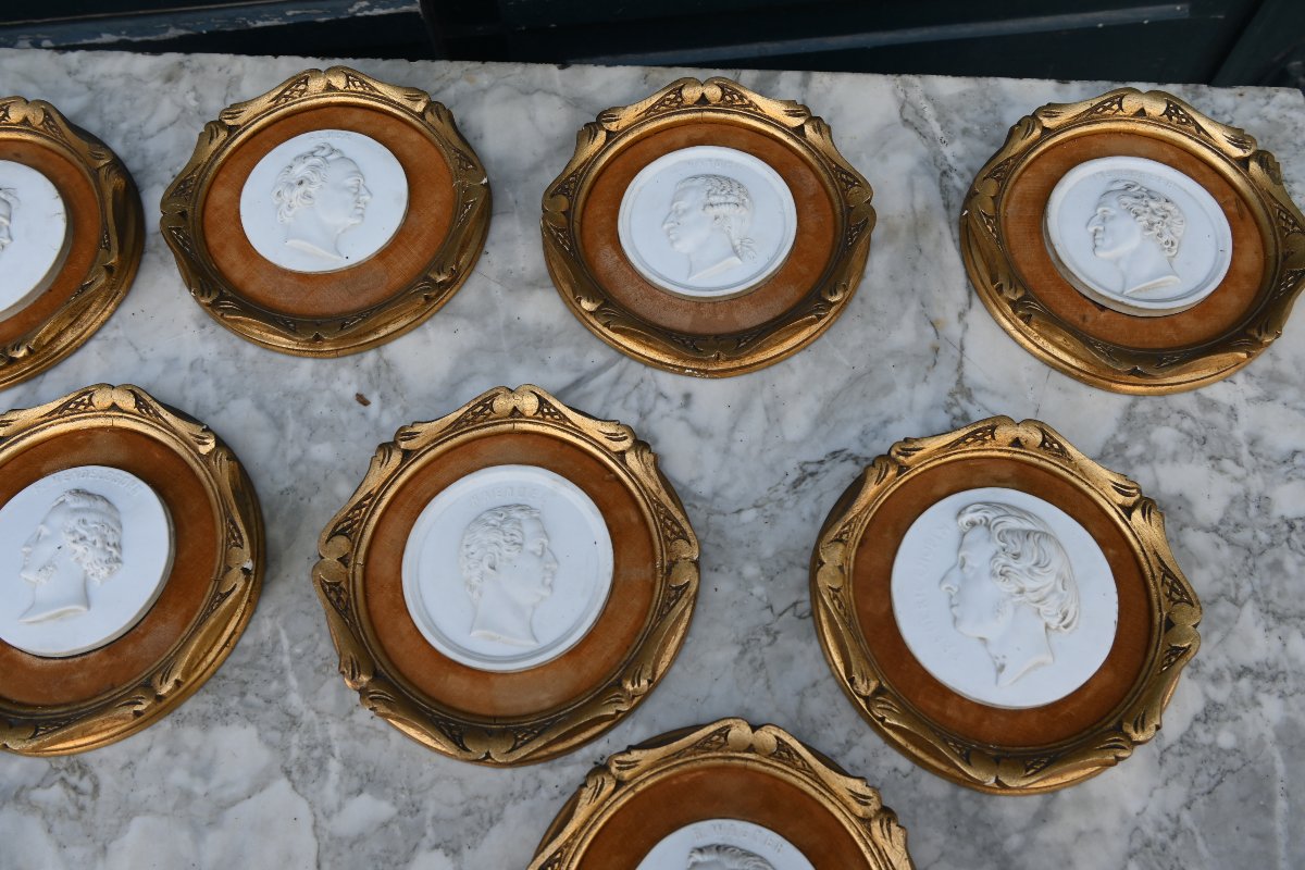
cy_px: 435
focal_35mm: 32
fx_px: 1142
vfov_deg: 41.7
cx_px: 652
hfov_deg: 59.5
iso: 180
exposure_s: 1/250
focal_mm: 21
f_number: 5.6
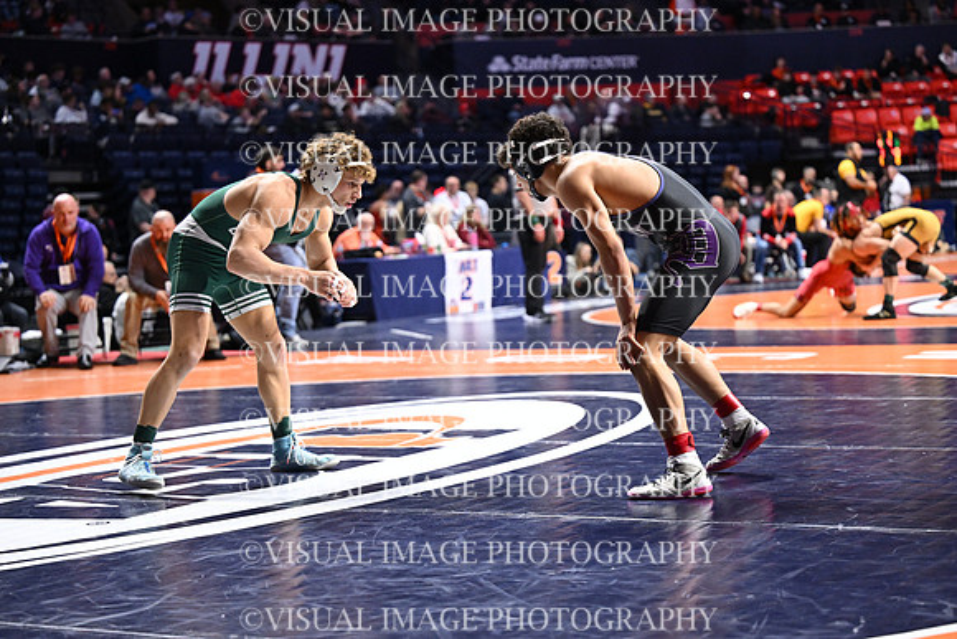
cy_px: 320
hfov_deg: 27.3
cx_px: 478
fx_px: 1968
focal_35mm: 74
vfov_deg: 18.4
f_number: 2.8
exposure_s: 1/1000
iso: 4500
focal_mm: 74
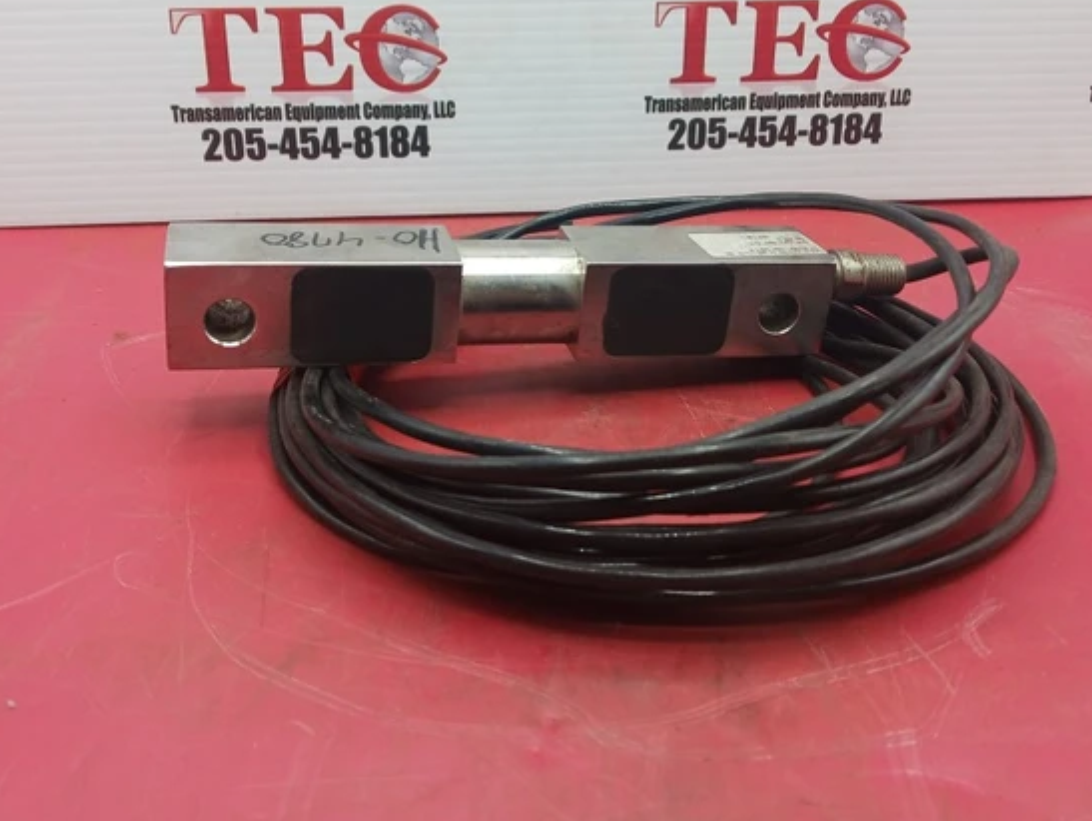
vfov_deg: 38.4
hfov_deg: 50.1
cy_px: 297
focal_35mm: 37
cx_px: 513
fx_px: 1168
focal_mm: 4
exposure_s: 1/50
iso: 25
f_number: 1.8
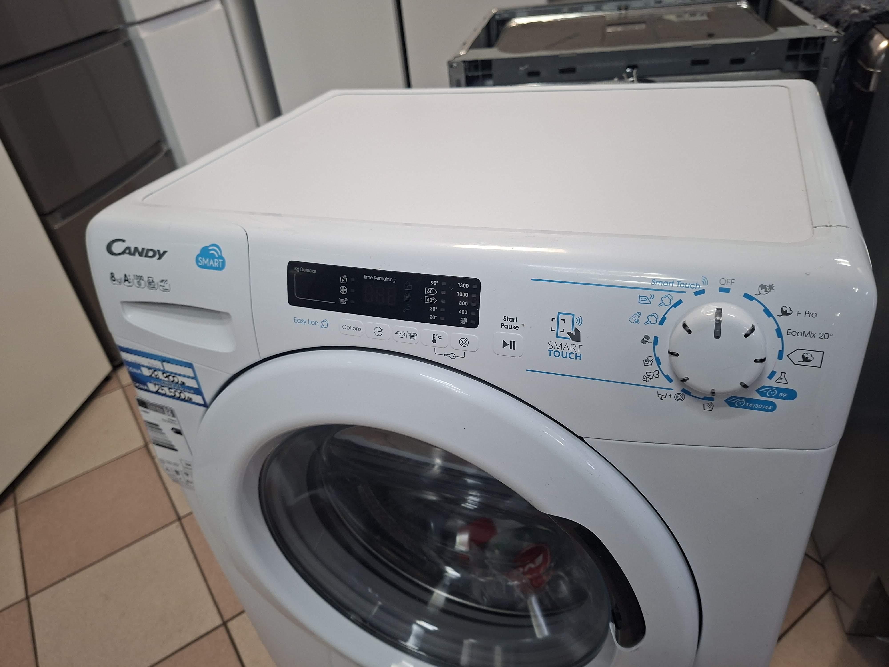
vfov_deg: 58.9
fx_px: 591
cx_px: 444
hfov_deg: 73.9
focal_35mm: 23
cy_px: 334
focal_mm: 5.54
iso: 320
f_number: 1.8
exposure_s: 1/100
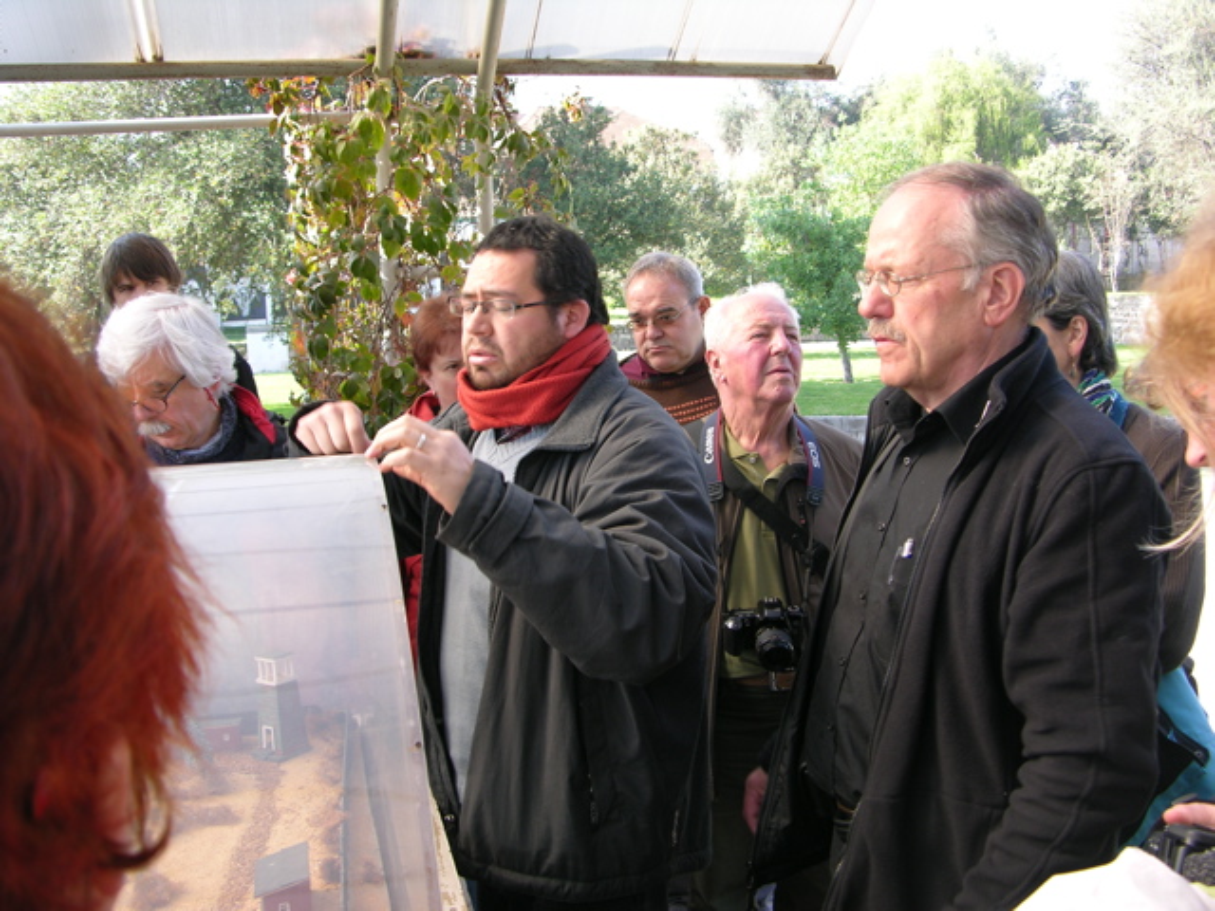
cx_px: 608
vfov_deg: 40.7
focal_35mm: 35
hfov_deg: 52.6
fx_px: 1228
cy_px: 456
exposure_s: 1/50.2
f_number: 3.2
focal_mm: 8.9
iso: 50
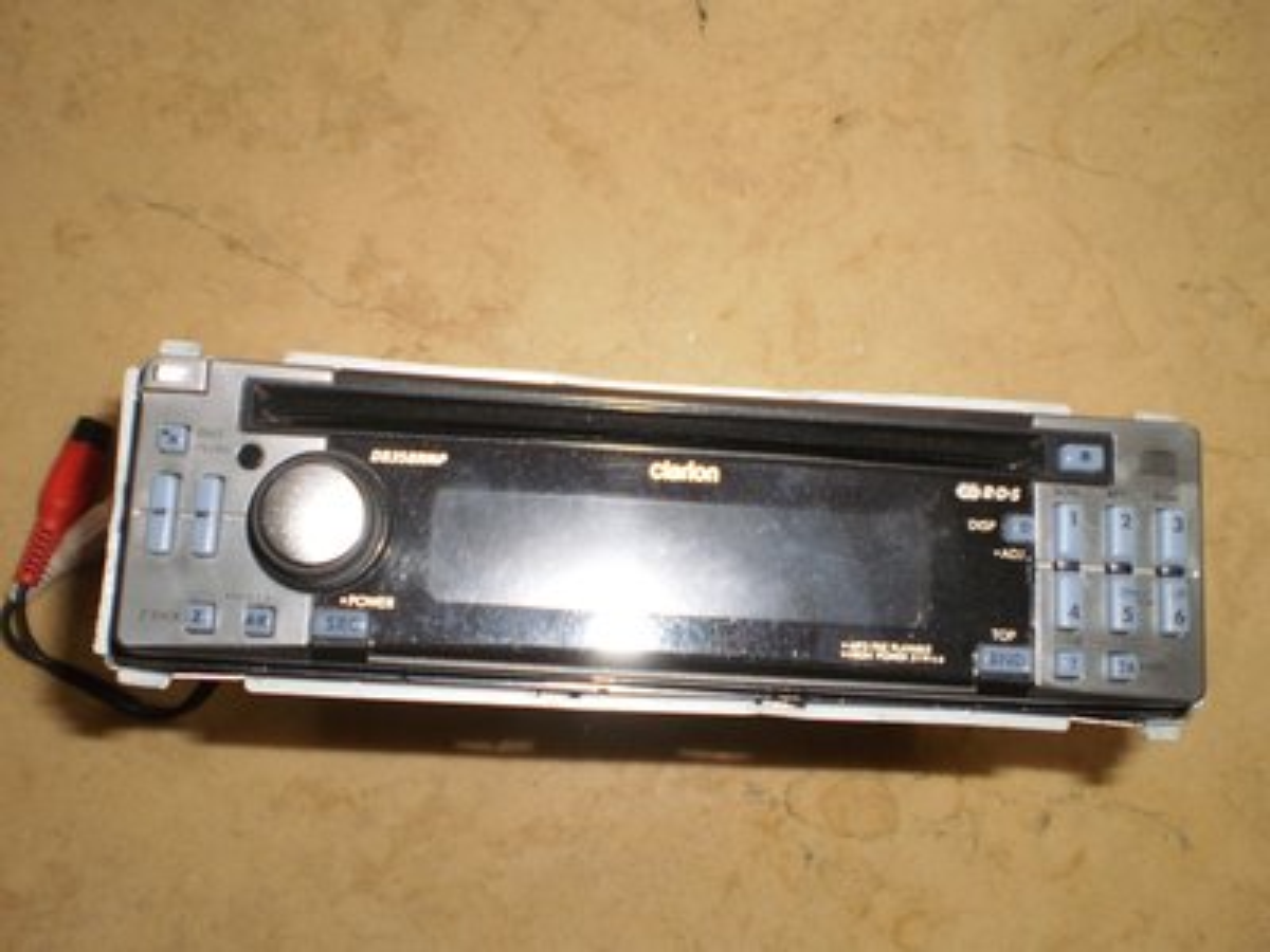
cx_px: 635
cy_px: 476
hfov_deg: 51.4
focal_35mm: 36
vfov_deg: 39.7
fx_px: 1321
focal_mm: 6.3
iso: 125
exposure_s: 1/30
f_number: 3.1
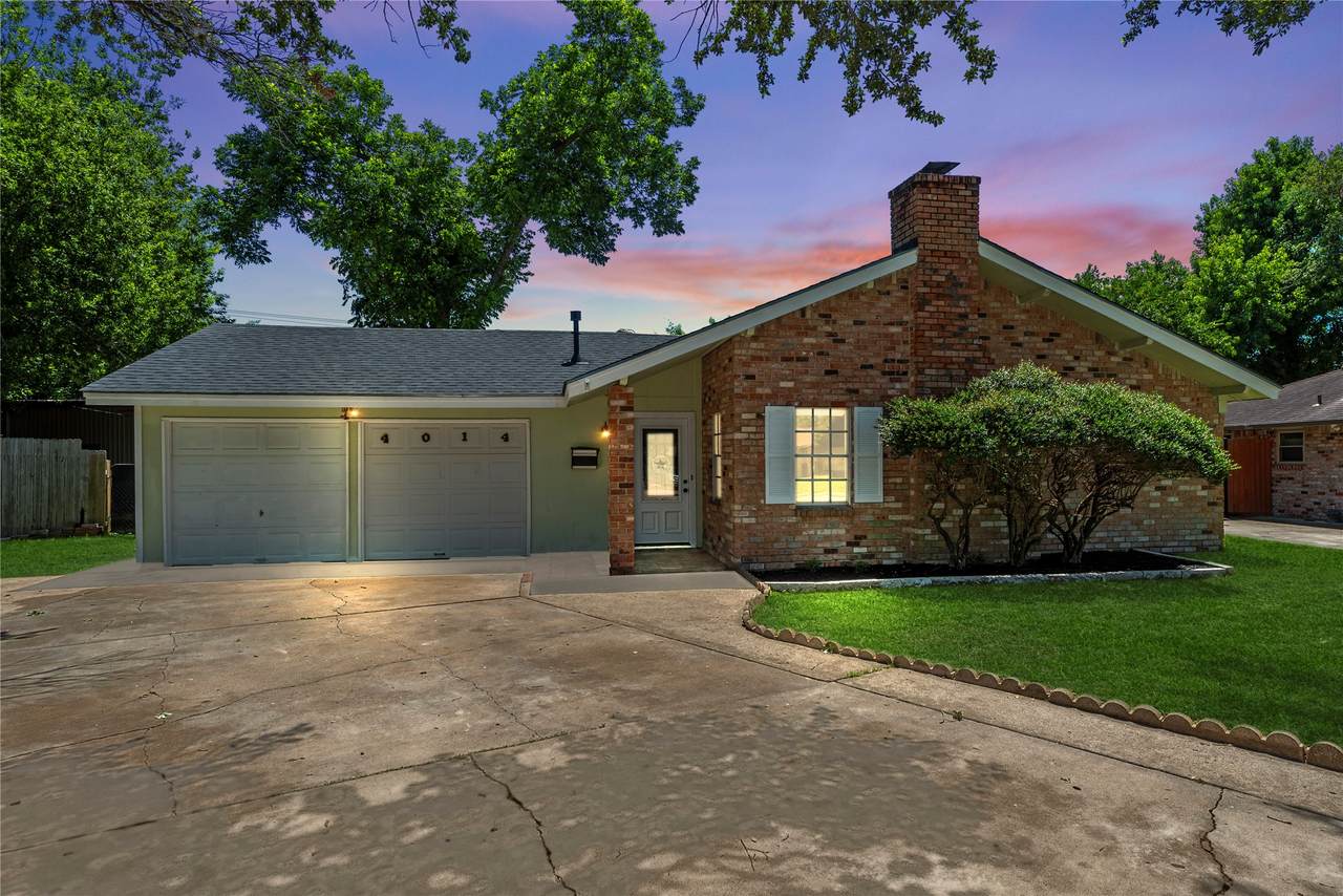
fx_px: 709
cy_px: 448
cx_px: 672
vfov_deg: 64.6
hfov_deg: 86.9
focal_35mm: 19
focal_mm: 19
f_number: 8
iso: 100
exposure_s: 1/250
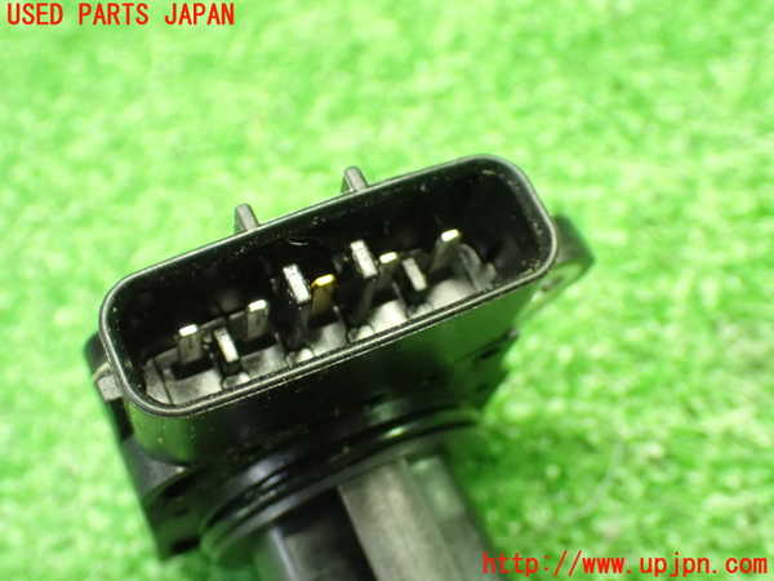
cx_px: 387
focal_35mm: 47
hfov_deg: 40.4
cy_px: 290
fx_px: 1051
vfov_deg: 30.9
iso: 1600
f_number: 3.1
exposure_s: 1/50
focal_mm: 8.4
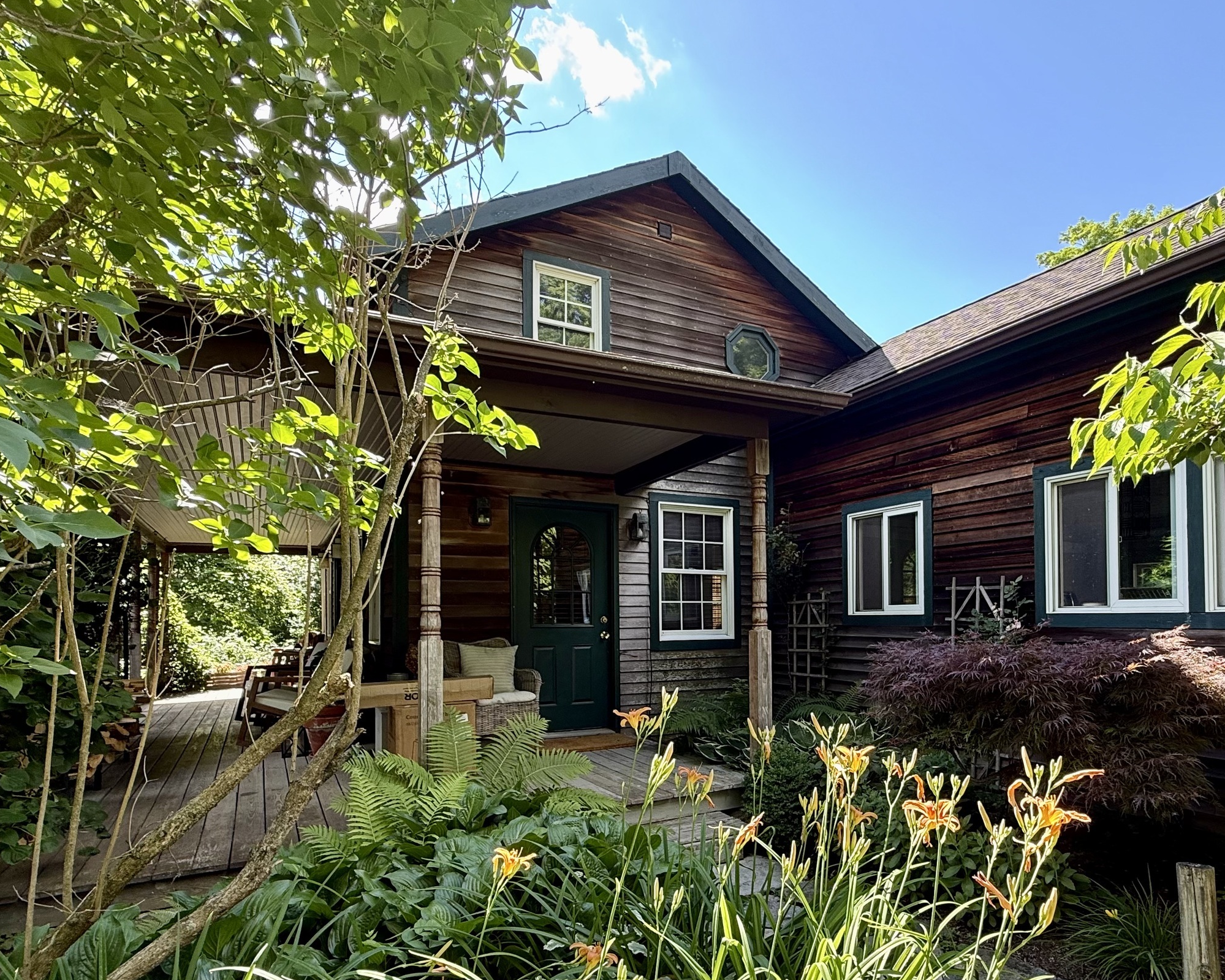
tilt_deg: +1.7
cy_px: 604
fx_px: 761
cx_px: 713
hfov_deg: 77.0
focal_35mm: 21
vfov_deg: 64.7
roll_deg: +0.4
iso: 64
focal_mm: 2.22
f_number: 2.2
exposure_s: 1/127
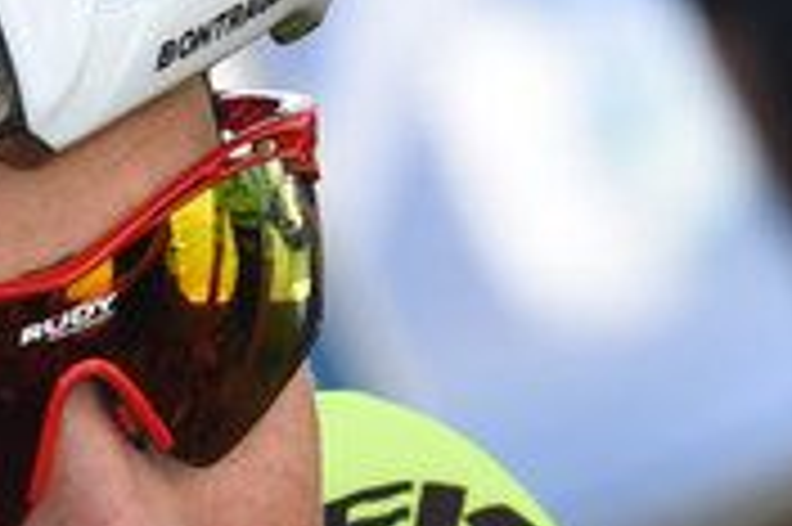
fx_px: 21144
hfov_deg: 2.1
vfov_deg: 1.4
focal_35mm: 962
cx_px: 252
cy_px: 978
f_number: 9
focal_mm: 165
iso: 400
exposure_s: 1/250
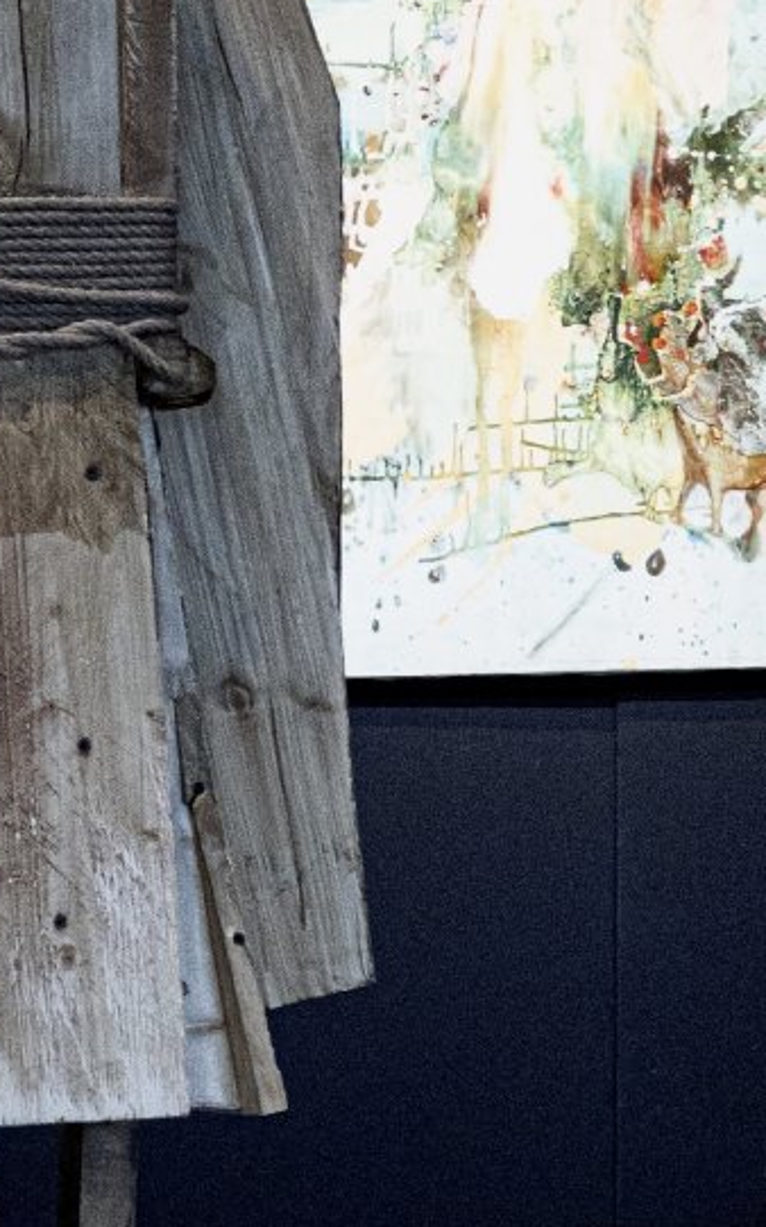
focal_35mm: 181
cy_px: 708
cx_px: 118
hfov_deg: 7.2
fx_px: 6047
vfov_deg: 11.6
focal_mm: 9
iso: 250
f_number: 2.8
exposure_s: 1/40
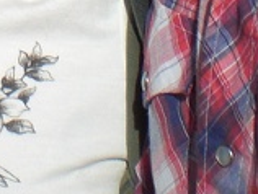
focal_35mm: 190
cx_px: -131
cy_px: -274
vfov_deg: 7.3
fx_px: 1418
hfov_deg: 10.1
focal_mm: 6.3
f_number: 4.4
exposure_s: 1/1000
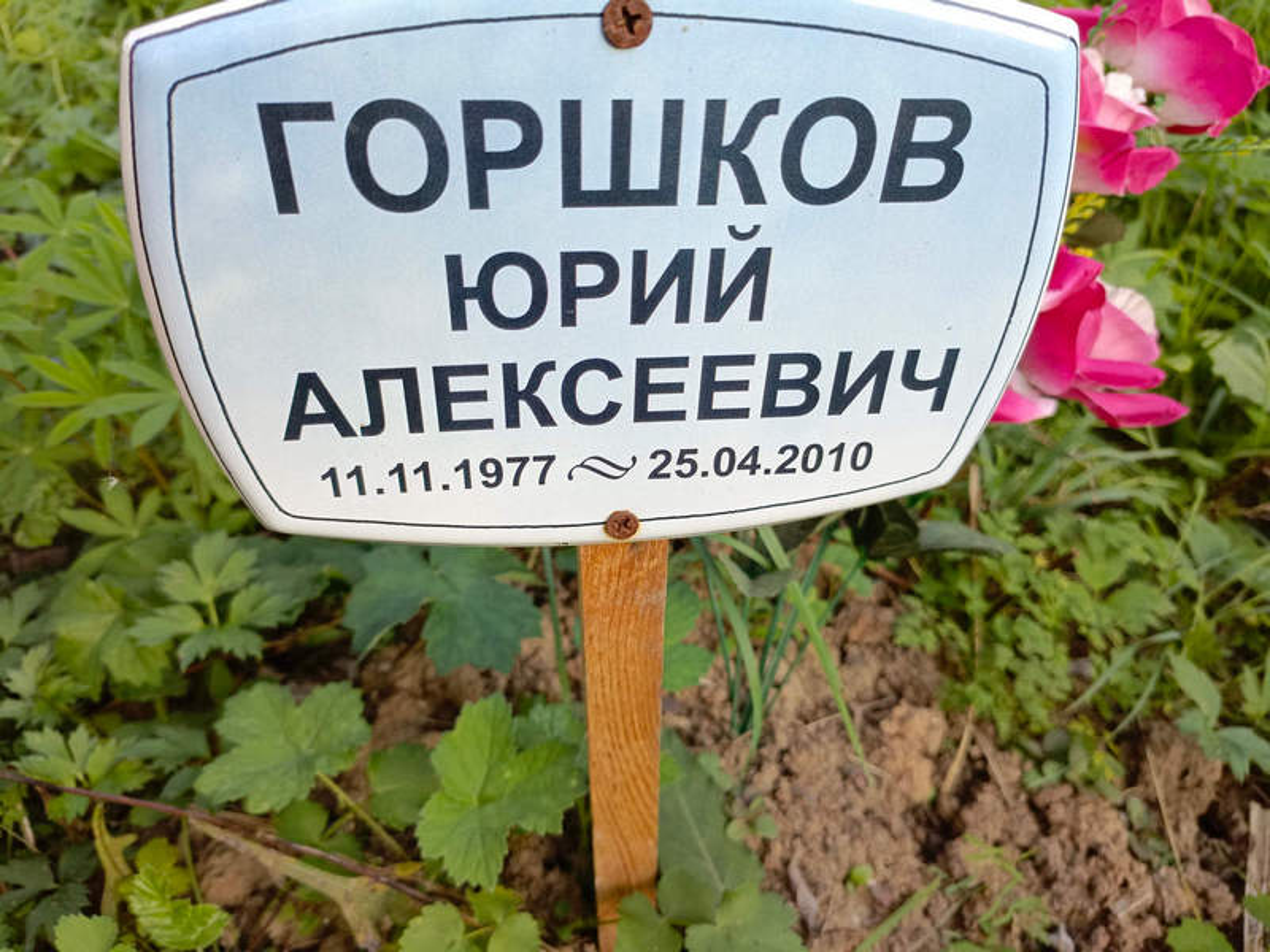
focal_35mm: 25
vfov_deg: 54.9
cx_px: 635
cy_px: 476
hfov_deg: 69.4
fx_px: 917
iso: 132
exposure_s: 1/120
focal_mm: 4.76
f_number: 1.69
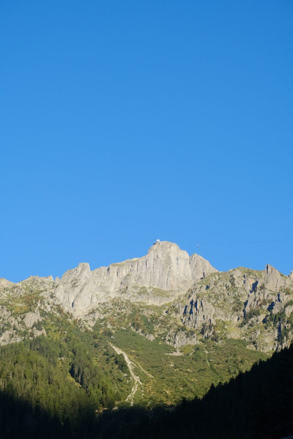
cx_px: 146
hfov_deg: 20.0
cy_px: 220
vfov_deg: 29.7
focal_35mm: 68
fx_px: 830
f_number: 5.6
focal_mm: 45
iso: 320
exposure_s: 1/450
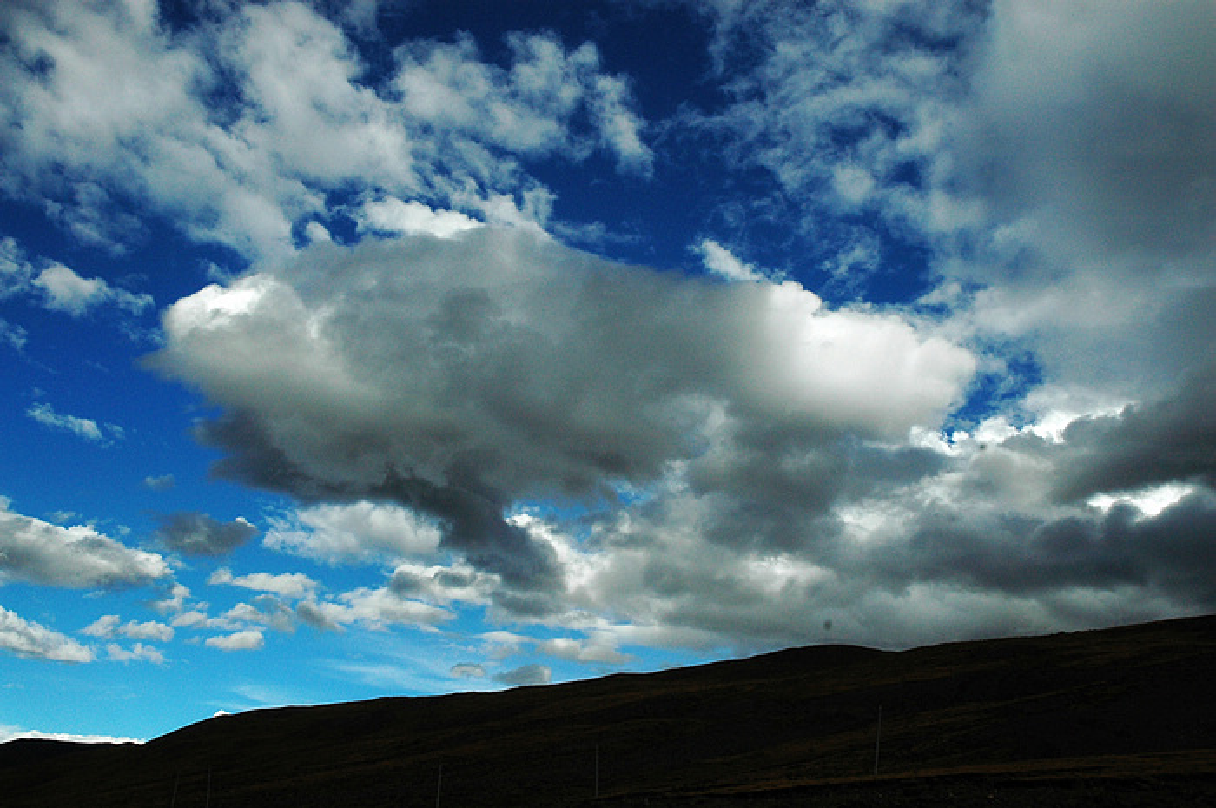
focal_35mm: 40
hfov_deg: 48.0
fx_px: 1366
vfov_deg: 32.9
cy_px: 404
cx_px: 608
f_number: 14
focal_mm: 27
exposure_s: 1/640
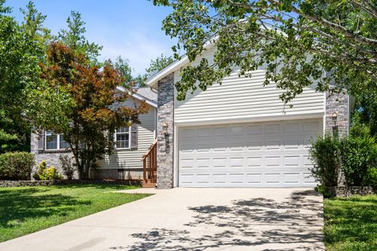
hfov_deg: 55.8
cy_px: 126
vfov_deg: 38.9
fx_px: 356
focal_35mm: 34
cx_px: 188
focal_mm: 34
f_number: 9
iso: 250
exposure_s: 1/800
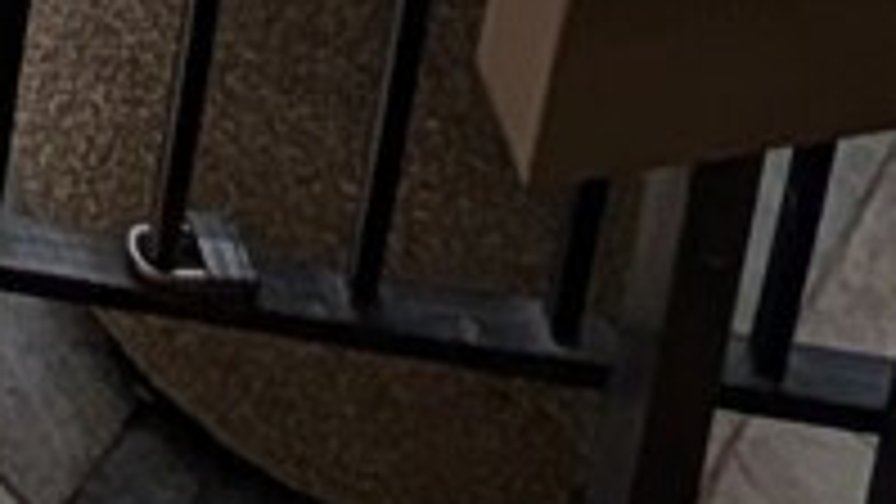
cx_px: -1094
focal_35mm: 105
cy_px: -2398
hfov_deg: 14.9
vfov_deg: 5.4
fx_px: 2495
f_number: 1.7
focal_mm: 2.02
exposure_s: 1/5848
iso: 53
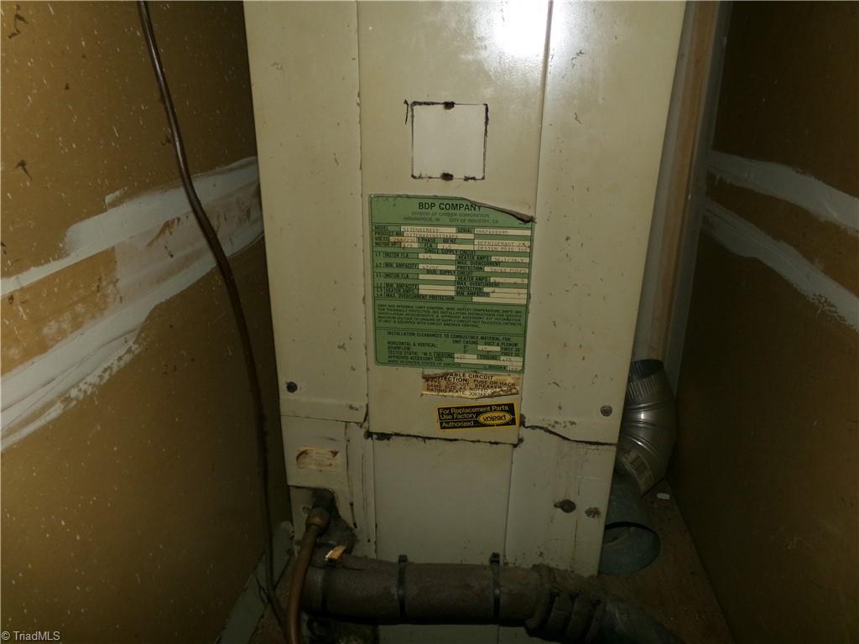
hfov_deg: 71.6
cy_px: 322
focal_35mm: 24
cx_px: 430
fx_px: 596
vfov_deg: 56.8
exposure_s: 1/34
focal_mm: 4.3
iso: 200
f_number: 3.7
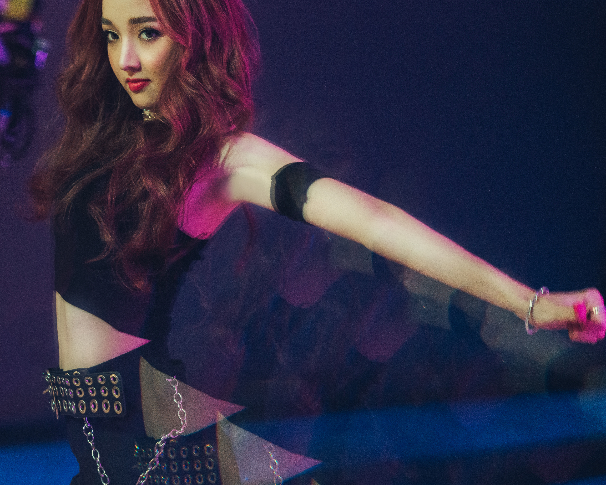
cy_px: 208
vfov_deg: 10.1
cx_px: 159
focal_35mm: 153
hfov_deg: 12.6
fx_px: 2744
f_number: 2.8
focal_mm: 110
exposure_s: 1/320
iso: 3200
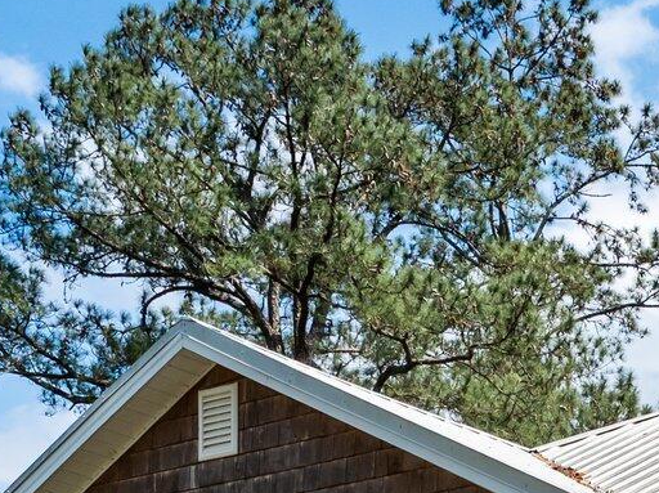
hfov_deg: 20.1
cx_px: 582
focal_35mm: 96
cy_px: 844
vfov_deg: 13.9
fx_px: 1826
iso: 160
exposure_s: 1/2000
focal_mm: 12.29
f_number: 2.8
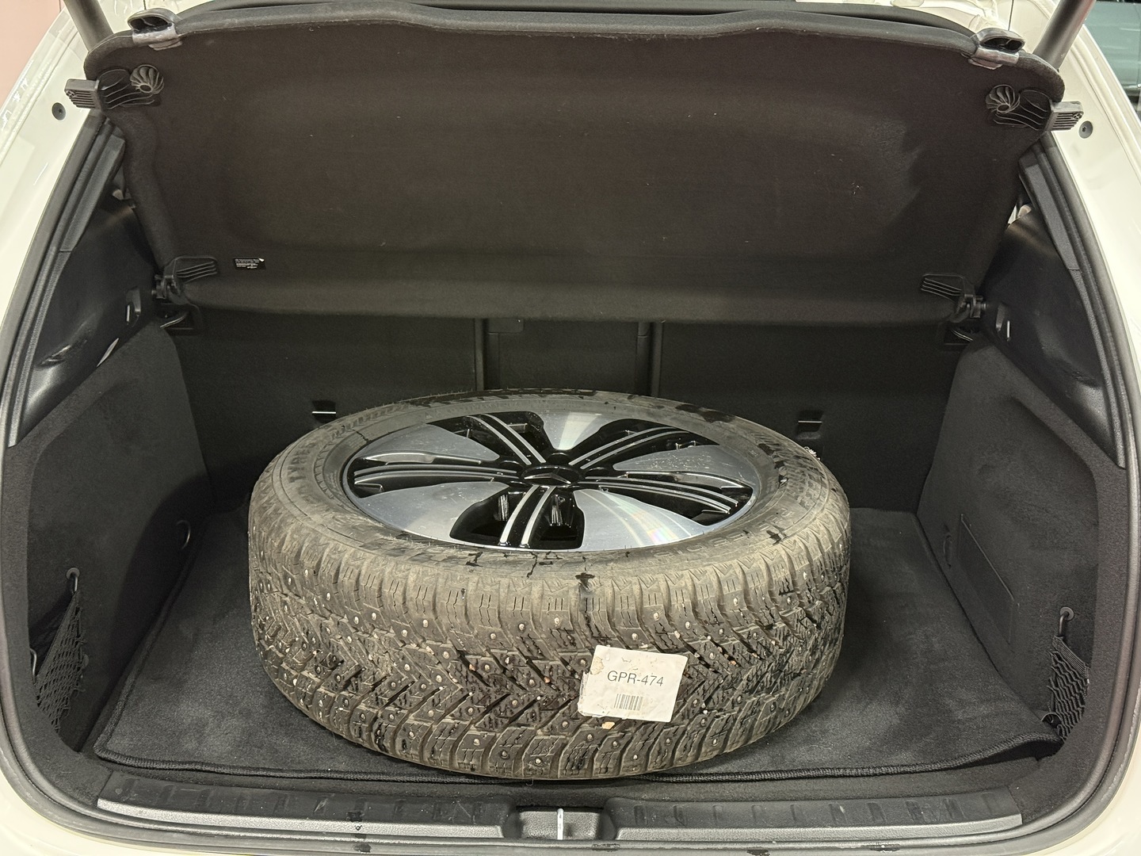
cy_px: 428
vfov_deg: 30.3
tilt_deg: -15.8
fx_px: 1582
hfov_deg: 39.7
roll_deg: -0.6
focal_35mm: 48
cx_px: 570
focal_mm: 6.76
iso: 400
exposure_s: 1/40
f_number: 1.78
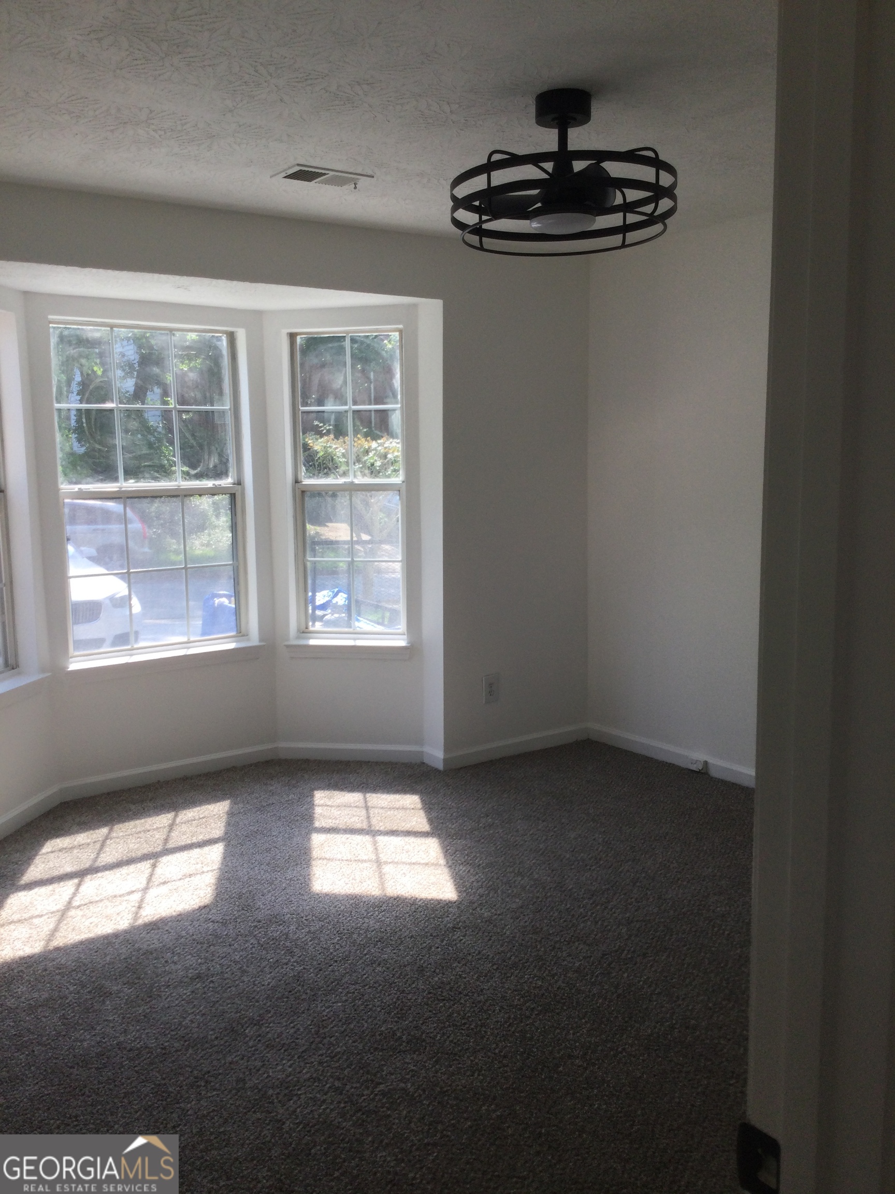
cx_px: 448
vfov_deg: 58.4
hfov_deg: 45.4
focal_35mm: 31
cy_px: 597
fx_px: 1069
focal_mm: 3.3
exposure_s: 1/210
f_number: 2.4
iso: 25
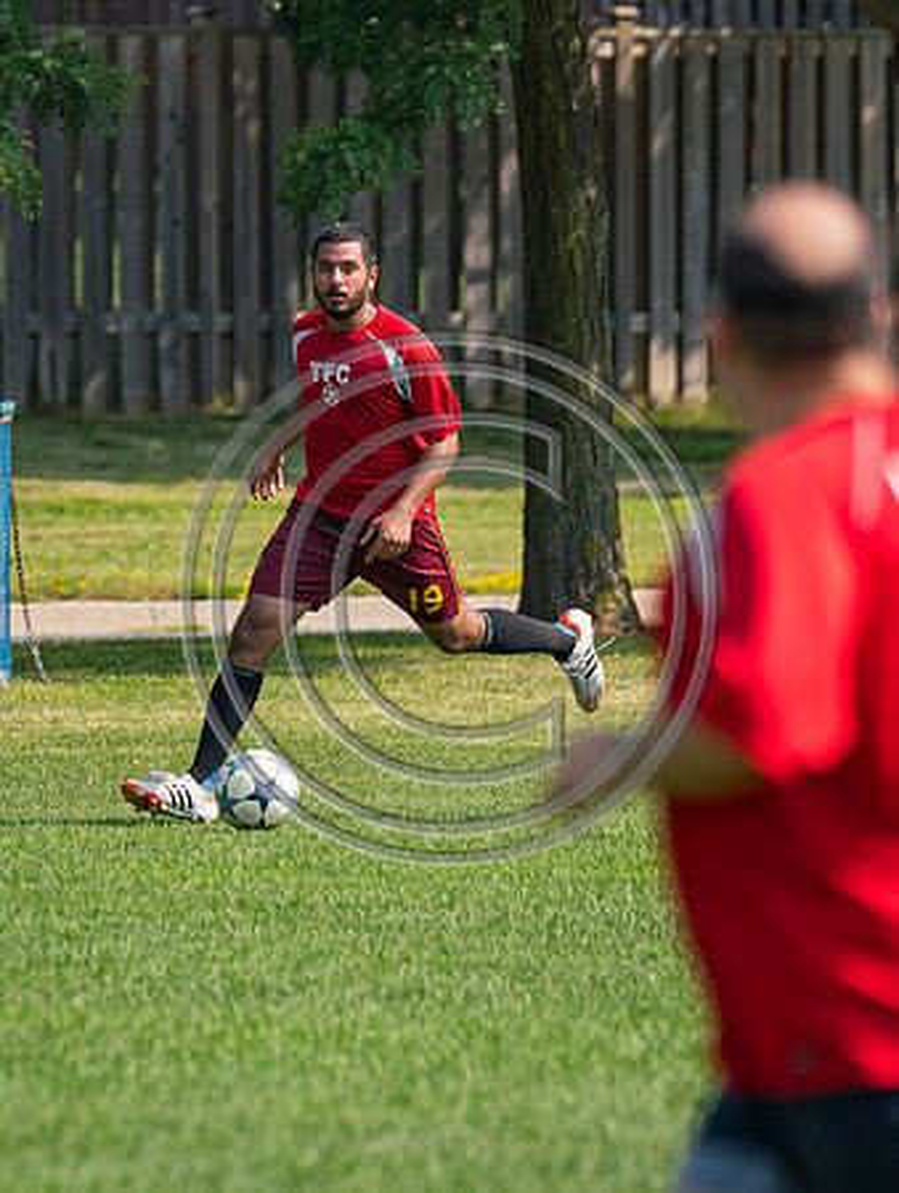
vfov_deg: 3.2
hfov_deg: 2.4
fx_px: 21112
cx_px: 78
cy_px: 570
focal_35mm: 611
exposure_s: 1/4000
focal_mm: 200
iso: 400
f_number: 3.2
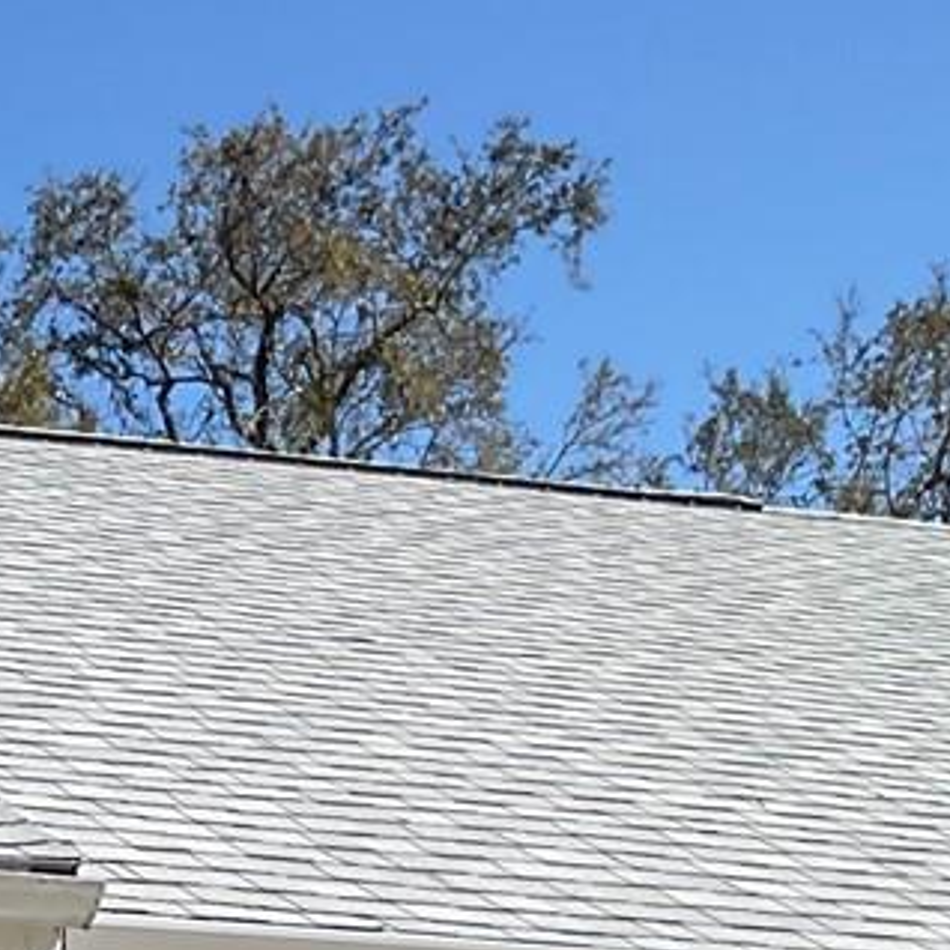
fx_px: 4005
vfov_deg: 12.5
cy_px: 1616
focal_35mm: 129
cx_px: -693
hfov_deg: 12.5
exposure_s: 1/1912
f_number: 1.8
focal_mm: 3
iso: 16
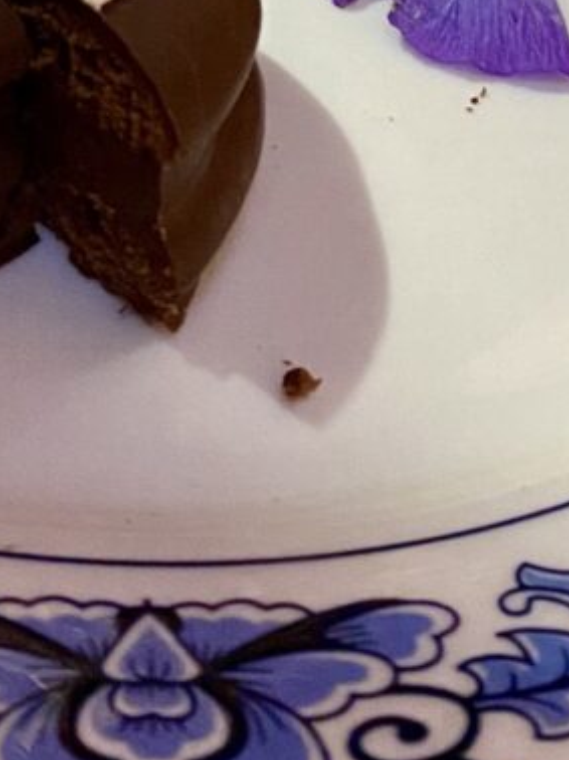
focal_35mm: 94
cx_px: 203
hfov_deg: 15.7
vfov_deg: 17.9
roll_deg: -4.6
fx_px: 2062
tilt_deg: -29.9
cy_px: -488
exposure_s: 1/30
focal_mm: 4.25
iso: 800
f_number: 1.8
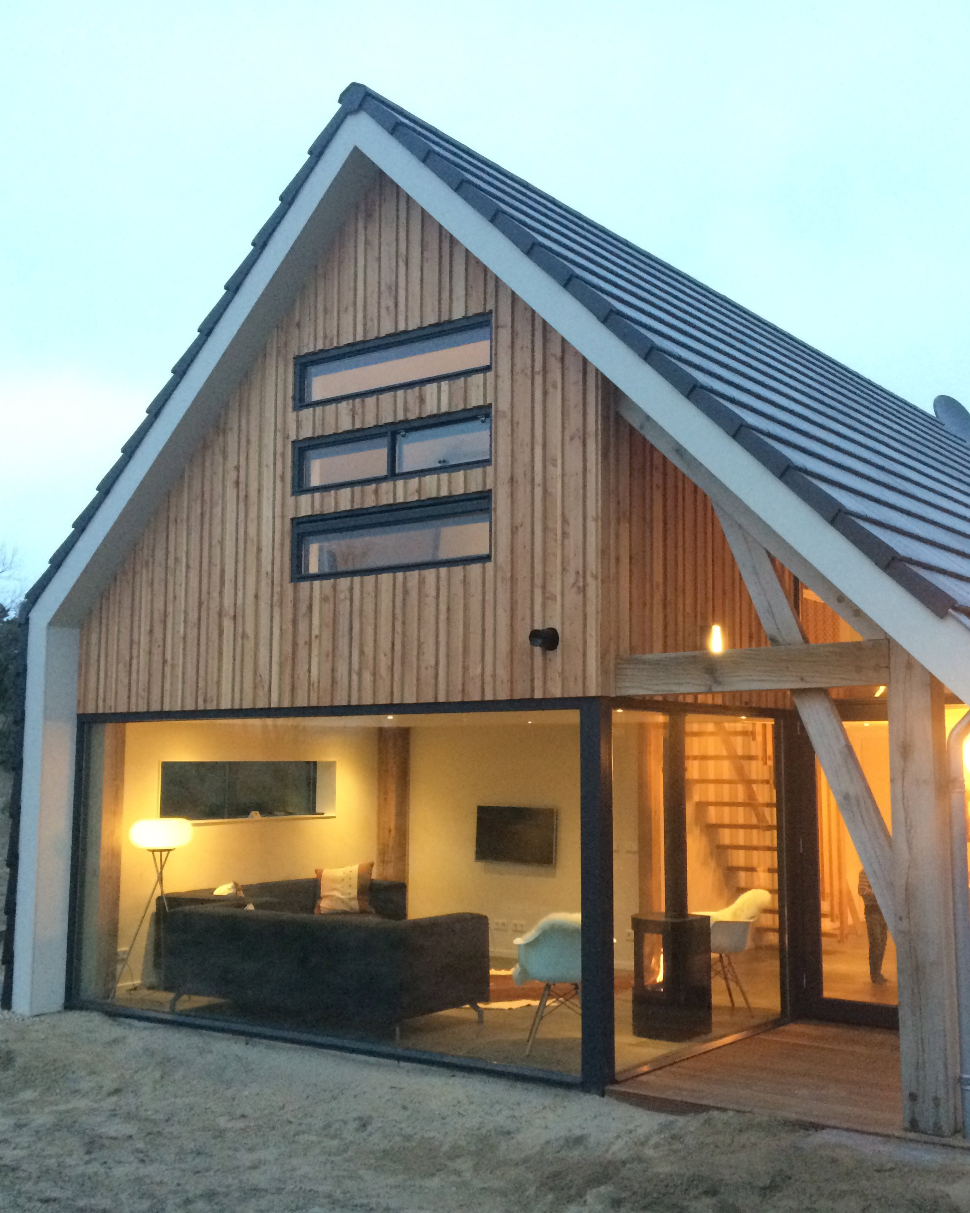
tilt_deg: +5.8
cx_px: 587
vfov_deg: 47.9
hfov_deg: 39.0
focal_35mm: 38
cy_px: 607
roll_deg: +1.8
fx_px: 1364
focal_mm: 4.15
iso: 320
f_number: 2.2
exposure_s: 1/25
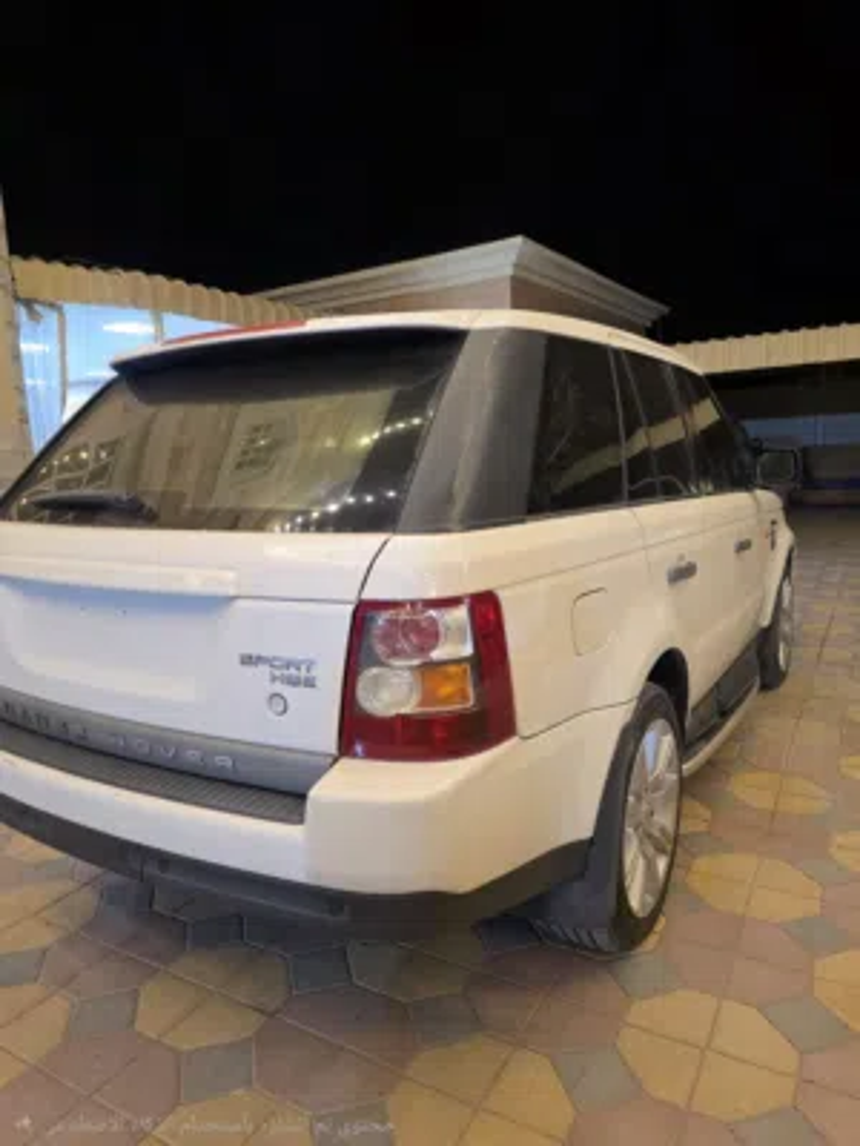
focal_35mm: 23
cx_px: 430
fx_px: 762
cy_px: 573
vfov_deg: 73.9
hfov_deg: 58.9
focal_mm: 6.3
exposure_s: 1/101
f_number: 1.7
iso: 320
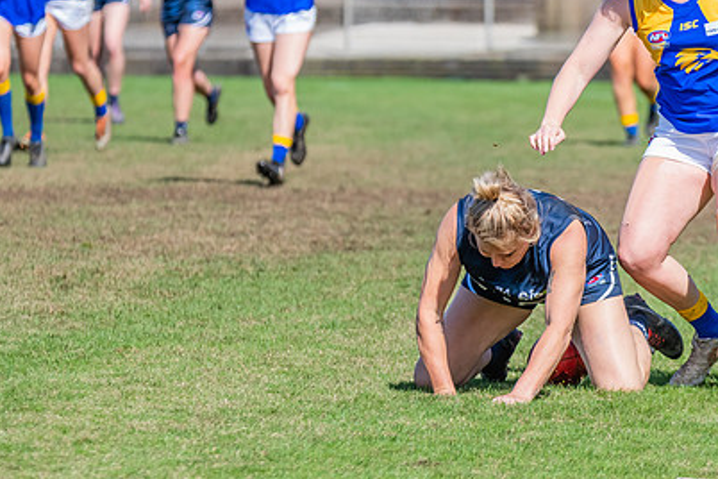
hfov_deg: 3.9
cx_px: 555
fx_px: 10510
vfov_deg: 2.6
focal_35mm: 527
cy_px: 173
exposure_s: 1/1600
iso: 800
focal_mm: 300
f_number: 9
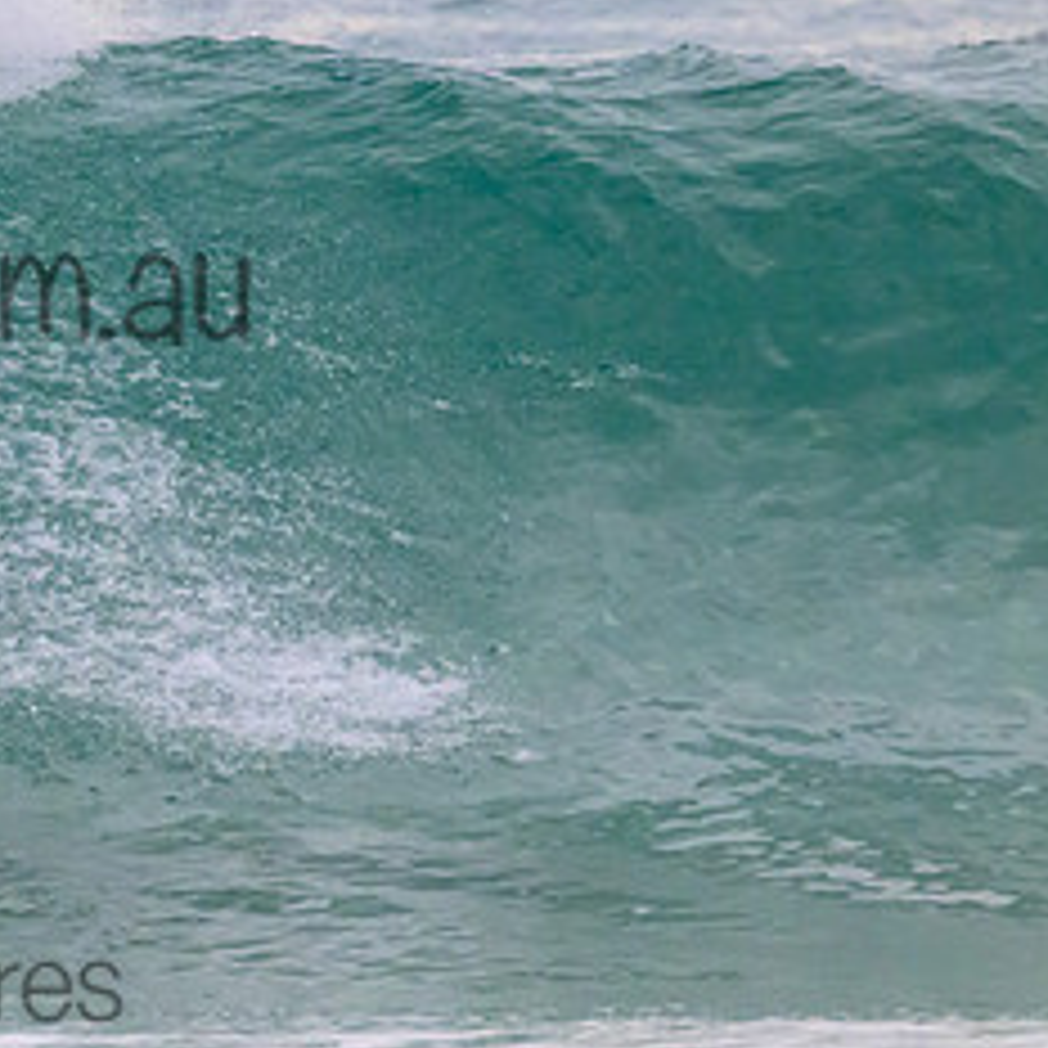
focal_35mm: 1693
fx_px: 57989
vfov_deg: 1.0
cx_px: -225
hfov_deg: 1.0
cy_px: 236
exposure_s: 1/1600
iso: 14400
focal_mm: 800
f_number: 11
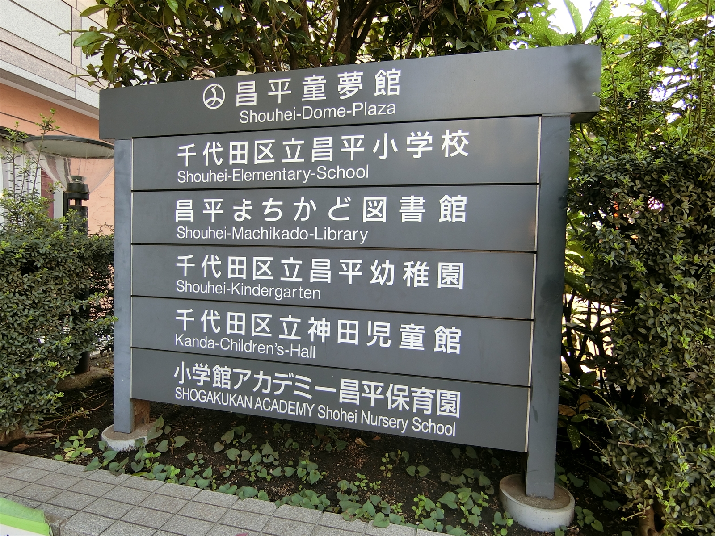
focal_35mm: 19
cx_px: 358
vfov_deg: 68.7
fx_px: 392
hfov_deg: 84.7
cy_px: 268
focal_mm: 4.06
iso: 80
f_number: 2.7
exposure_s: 1/160
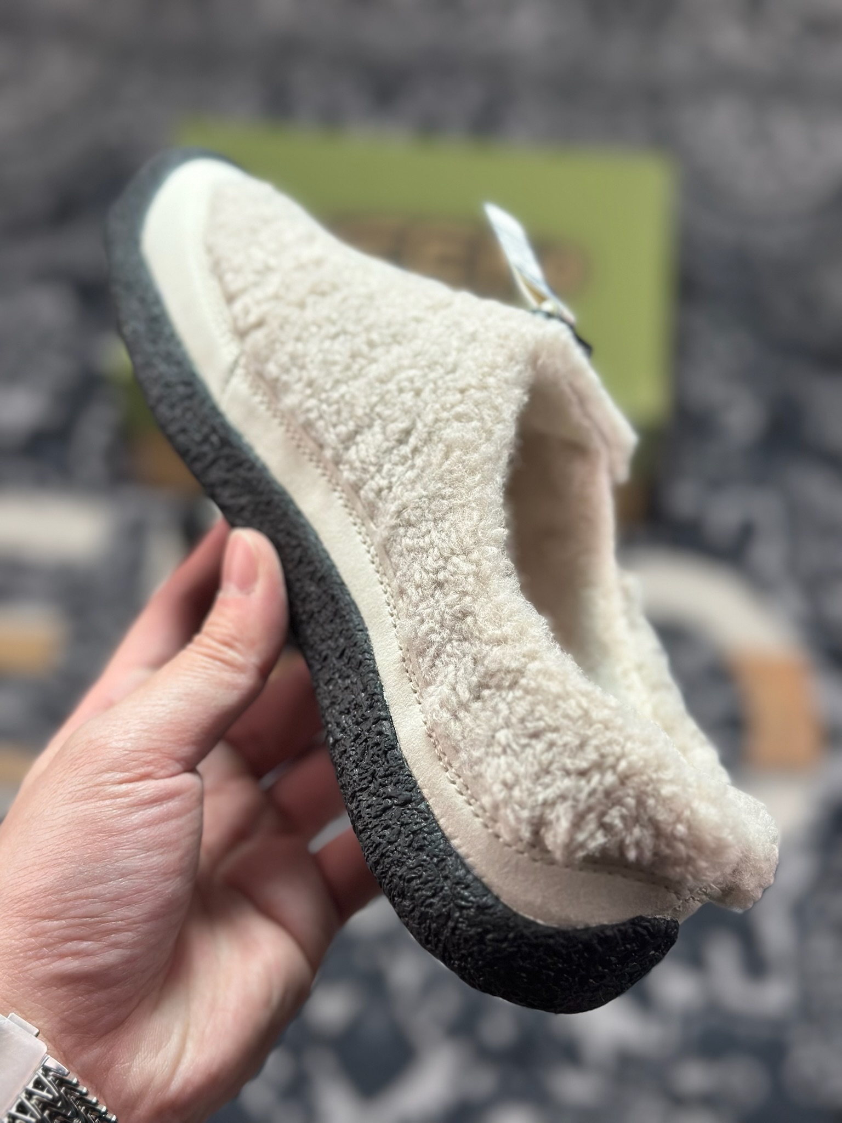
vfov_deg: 39.7
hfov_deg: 30.3
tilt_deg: -56.1
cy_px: 562
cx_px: 421
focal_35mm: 48
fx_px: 1557
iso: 80
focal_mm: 6.86
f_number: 1.78
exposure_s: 1/729
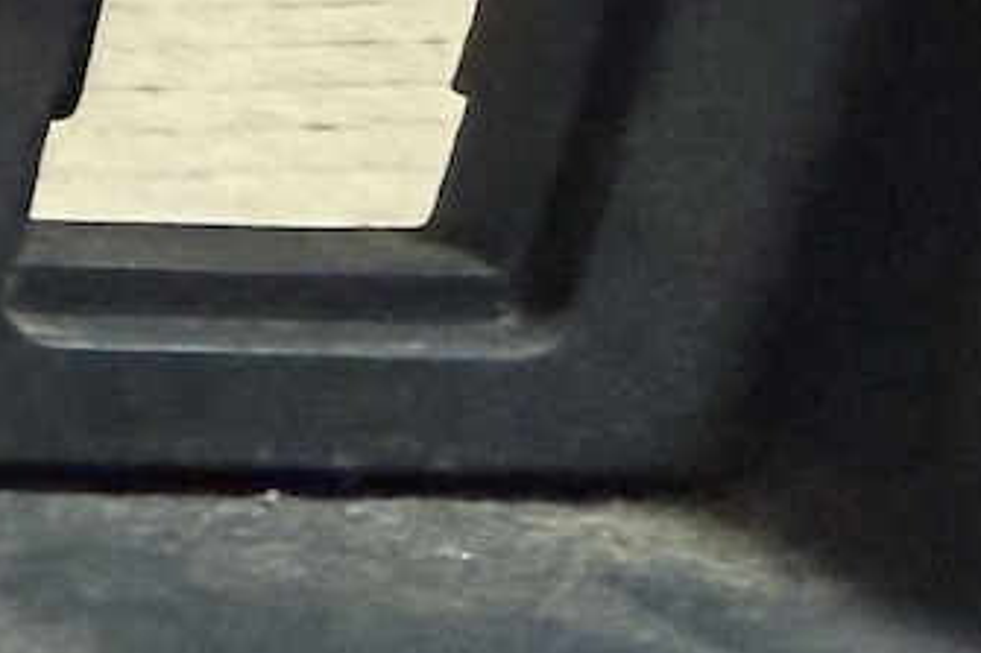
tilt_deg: -47.3
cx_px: -1341
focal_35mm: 143
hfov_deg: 11.8
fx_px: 3895
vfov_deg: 9.2
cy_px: 1145
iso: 400
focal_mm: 2.22
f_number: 2.2
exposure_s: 1/60
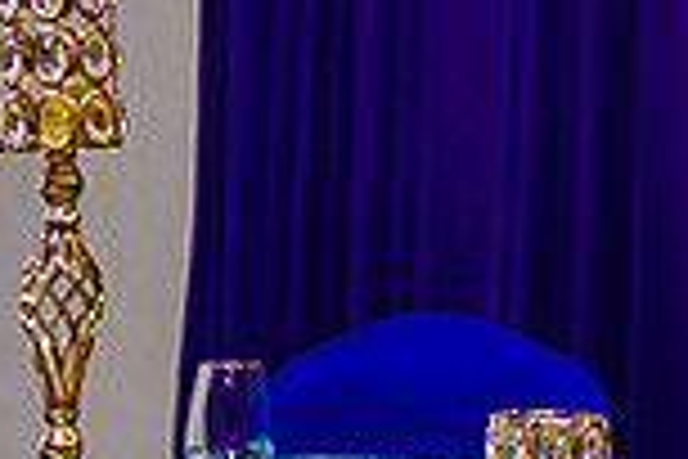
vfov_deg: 3.3
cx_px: 1334
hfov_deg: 4.9
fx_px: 7873
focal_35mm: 412
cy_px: 155
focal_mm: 70
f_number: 2.8
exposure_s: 1/200
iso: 1600
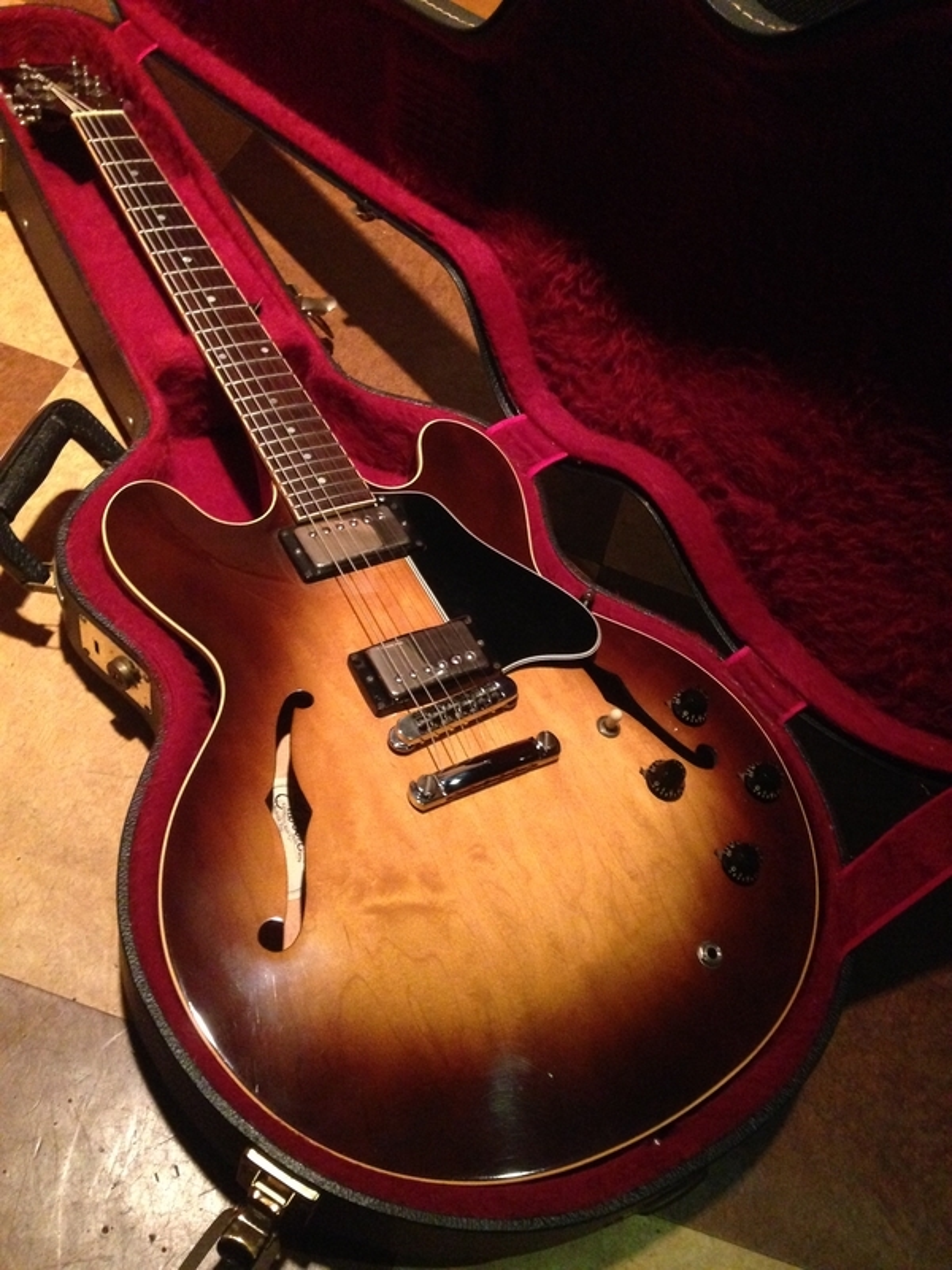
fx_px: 1210
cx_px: 476
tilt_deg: -51.1
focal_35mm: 33
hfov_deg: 42.9
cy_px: 635
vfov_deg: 55.4
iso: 500
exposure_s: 1/15
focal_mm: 4.12
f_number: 2.4
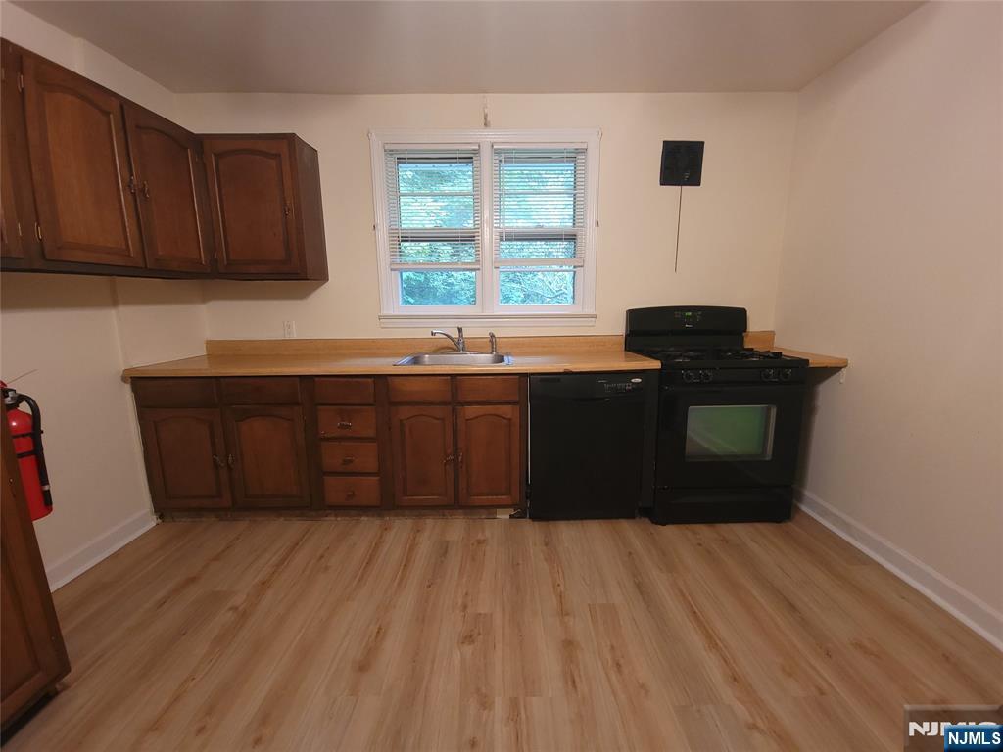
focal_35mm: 13
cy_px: 376
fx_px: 377
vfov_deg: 89.9
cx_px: 502
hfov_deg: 106.2
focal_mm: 2.2
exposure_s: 1/15
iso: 160
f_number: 2.2
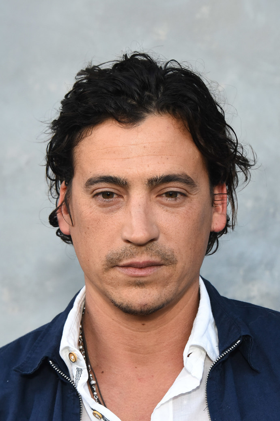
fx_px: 1225
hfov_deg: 13.0
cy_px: 210
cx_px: 140
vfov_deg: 19.5
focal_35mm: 105
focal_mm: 105
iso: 1600
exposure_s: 1/100
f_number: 7.1
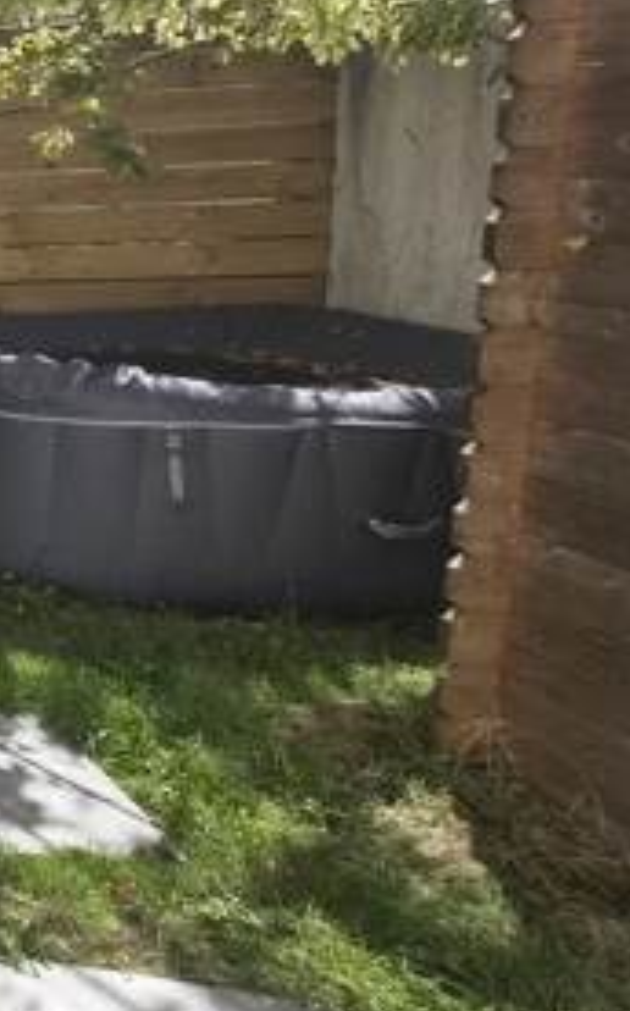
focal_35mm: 40
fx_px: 1101
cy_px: 319
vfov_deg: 48.3
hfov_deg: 18.2
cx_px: -685
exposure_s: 1/1328
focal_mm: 1.7
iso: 25
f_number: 2.2
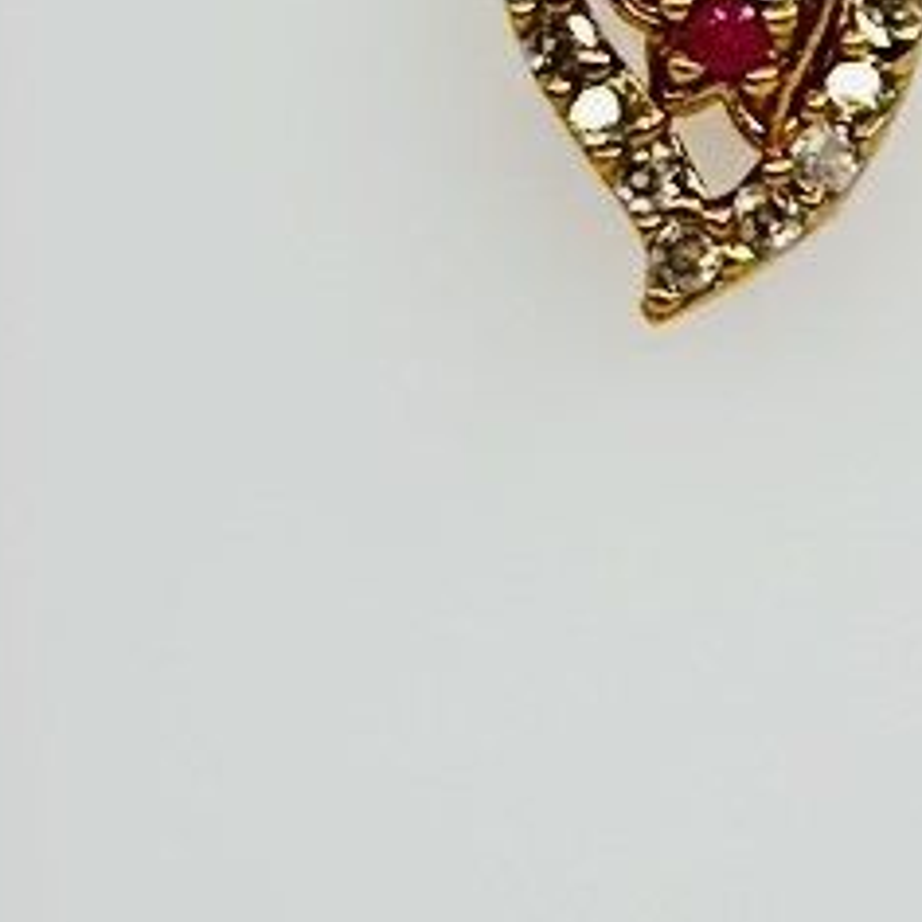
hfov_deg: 4.8
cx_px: 1520
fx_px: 10939
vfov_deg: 4.8
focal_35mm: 363
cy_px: -78
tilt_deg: -22.1
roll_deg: -1.5
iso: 80
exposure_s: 1/823
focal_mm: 6.86
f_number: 1.78
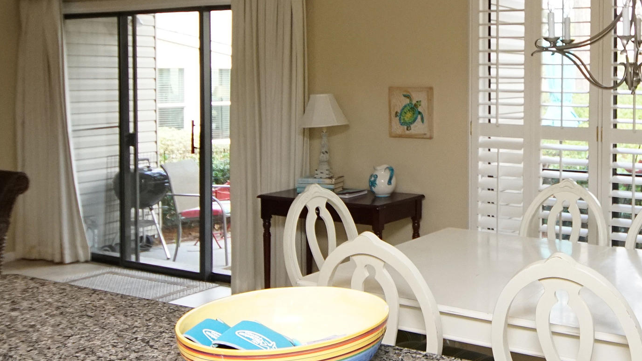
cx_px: 523
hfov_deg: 46.5
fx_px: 698
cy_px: 94
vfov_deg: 28.6
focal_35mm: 41
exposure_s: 1/160
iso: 1600
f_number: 4.5
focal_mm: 12
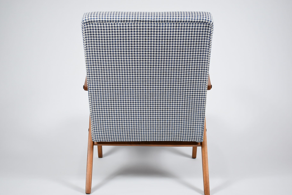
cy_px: 100
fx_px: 410
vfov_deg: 26.8
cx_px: 147
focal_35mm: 51
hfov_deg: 39.2
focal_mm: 31
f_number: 4.5
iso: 800
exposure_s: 1/125
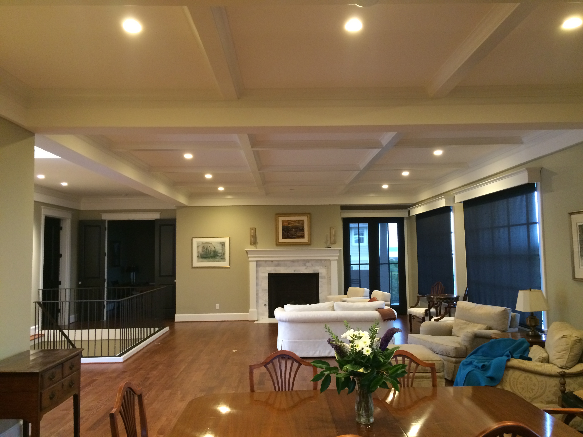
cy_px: 218
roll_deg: +2.2
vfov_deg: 48.2
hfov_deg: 61.7
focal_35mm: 29
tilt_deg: +3.1
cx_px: 292
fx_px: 488
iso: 320
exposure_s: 1/24
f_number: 2.2
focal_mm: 4.15
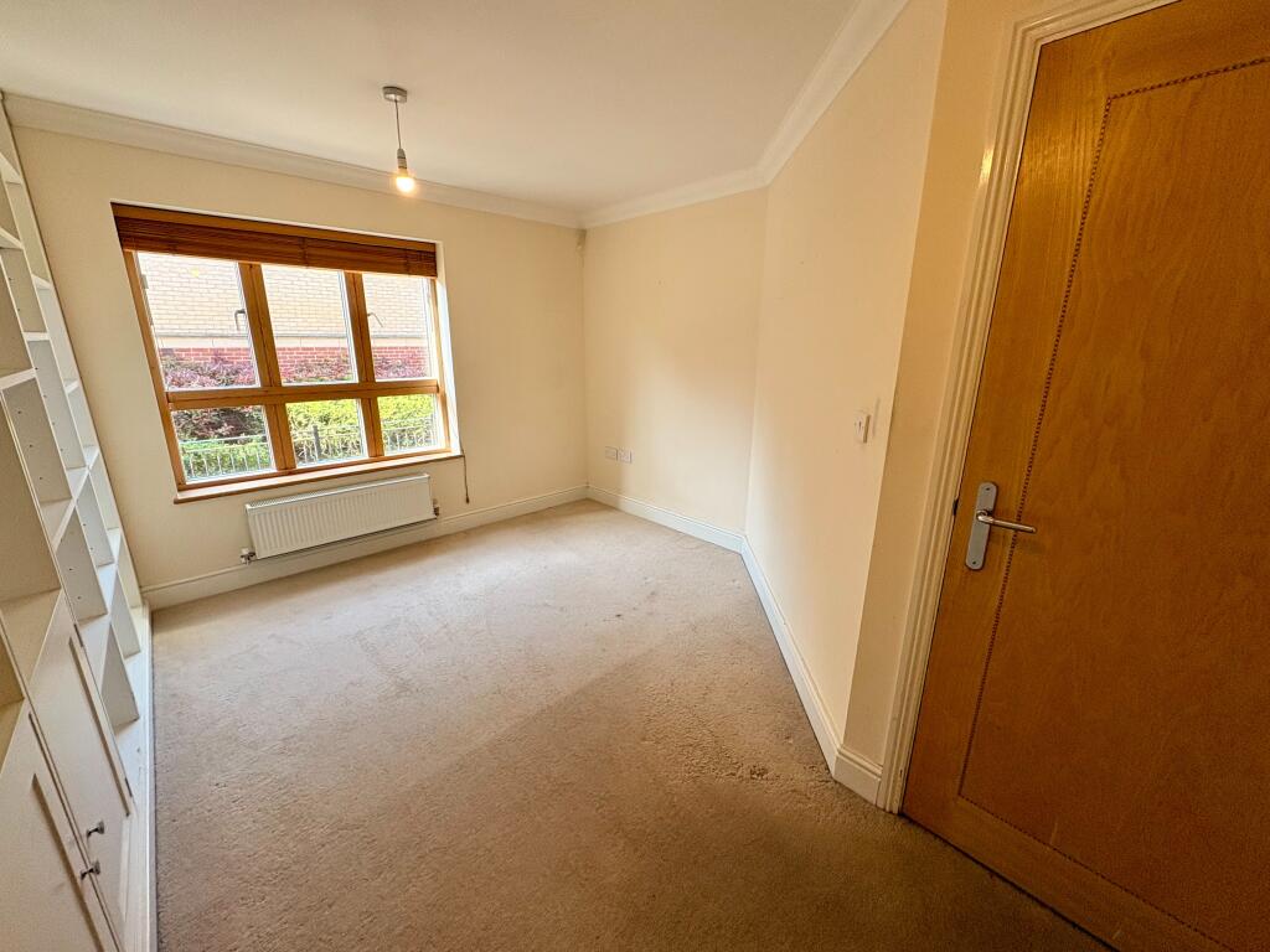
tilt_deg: -15.5
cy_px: 476
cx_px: 635
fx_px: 514
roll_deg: -0.5
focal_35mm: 14
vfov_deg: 85.7
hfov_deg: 102.1
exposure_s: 1/99
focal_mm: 2.22
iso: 100
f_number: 2.2
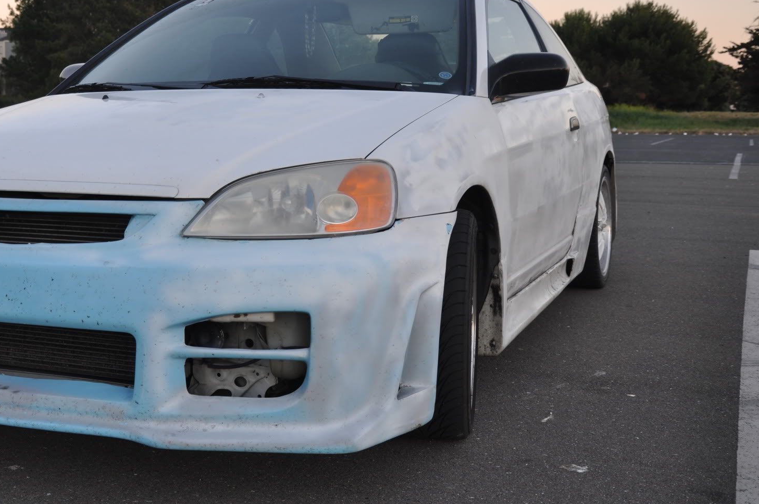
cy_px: 206
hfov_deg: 37.3
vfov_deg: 25.6
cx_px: 244
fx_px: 1110
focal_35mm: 53
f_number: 4
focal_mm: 25
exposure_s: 1/30
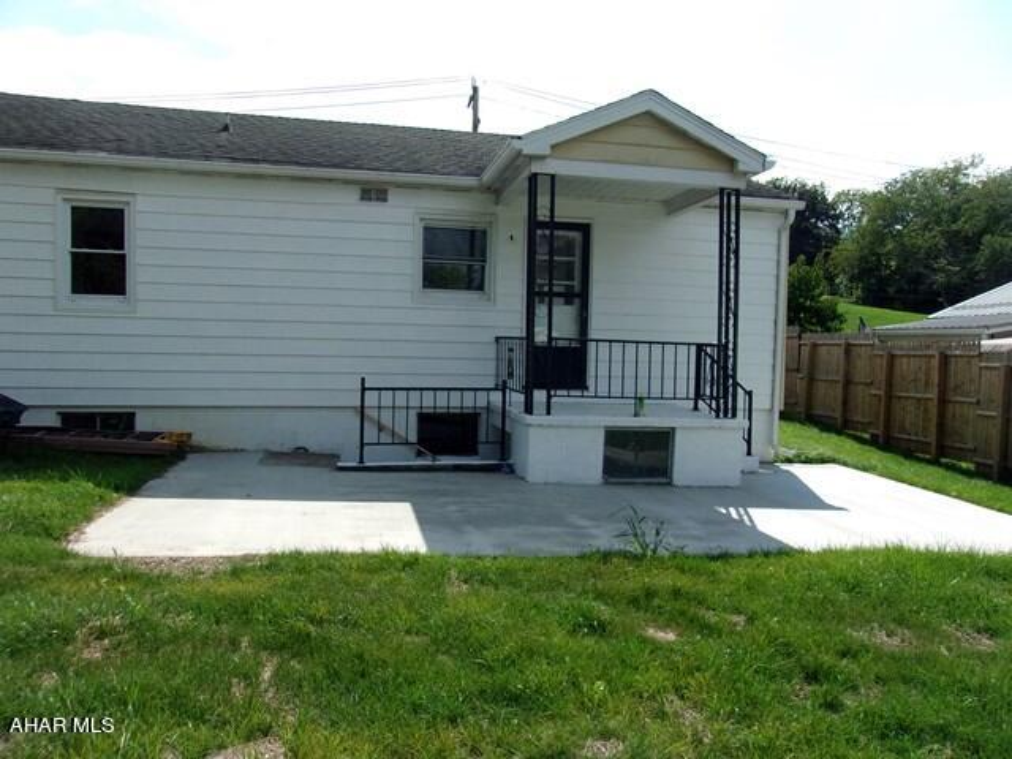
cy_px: 380
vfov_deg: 51.4
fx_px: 789
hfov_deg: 65.3
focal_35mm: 27
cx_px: 506
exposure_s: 1/240
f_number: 10.4
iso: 200
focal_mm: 4.9
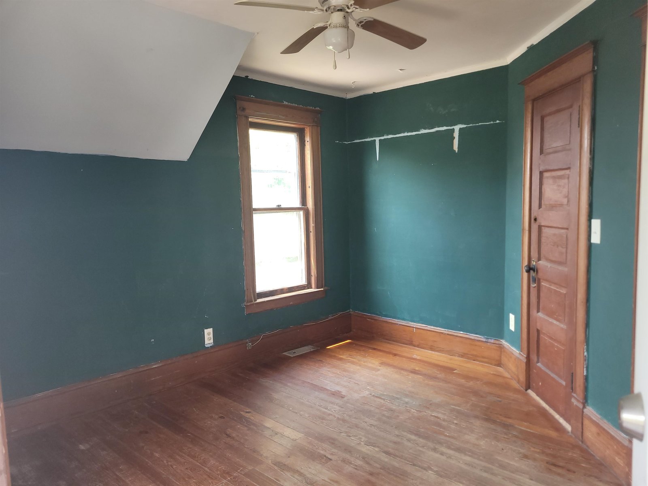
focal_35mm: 26
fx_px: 487
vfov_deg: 53.1
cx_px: 324
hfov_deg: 67.3
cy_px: 243
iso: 80
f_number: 1.8
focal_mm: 5.4
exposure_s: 1/50
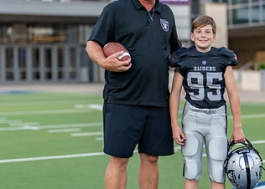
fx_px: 791
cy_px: 93
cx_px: 164
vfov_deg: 13.7
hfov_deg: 19.0
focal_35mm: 105
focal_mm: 50
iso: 100
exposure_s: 1/1250
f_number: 1.2
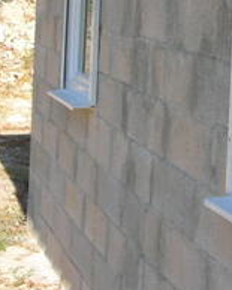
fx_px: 988
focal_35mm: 115
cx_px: 204
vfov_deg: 16.4
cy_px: 13
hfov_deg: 13.3
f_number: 6.4
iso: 50
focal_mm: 6.3
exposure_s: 1/128
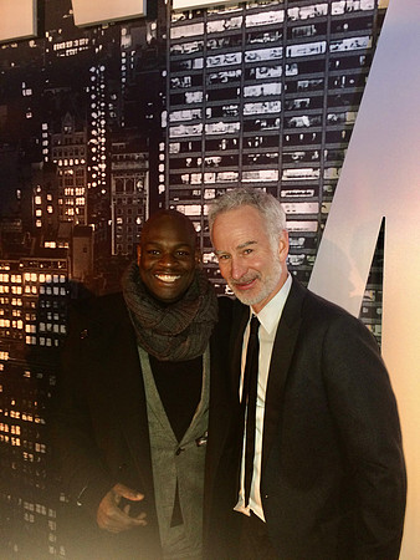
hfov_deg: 48.3
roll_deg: +0.3
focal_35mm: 29
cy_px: 280
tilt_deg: -6.5
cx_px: 210
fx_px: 469
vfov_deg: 61.6
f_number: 2.2
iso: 100
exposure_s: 1/17
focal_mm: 4.15
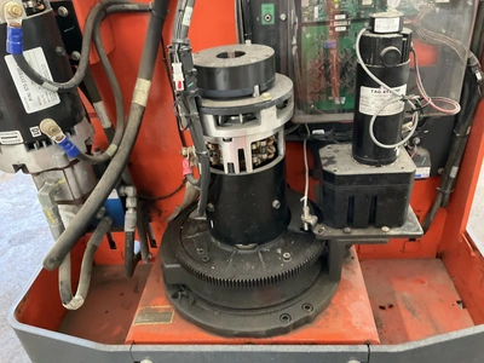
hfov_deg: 61.7
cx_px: 242
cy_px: 182
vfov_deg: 48.2
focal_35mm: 29
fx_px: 405
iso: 400
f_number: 1.8
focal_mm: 3
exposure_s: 1/30
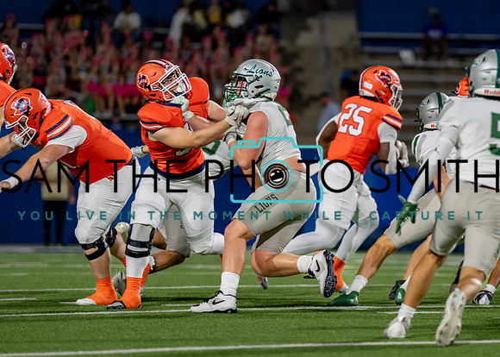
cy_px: 125
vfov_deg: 4.5
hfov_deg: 6.3
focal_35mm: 318
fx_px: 4516
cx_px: 347
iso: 2000
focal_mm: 200
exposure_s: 1/1250
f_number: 2.8
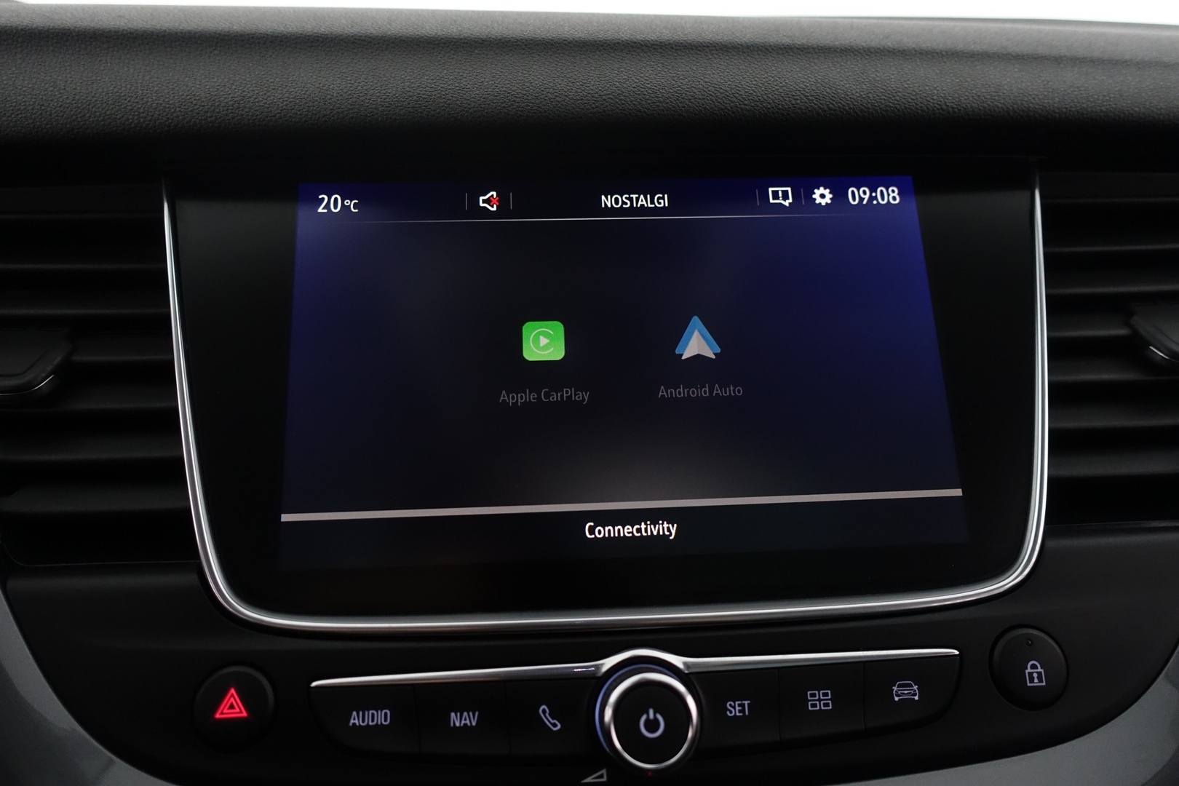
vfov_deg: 53.1
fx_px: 786
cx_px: 590
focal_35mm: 24
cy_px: 393
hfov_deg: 73.7
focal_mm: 8.8
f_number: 2.5
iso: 1000
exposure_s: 1/60
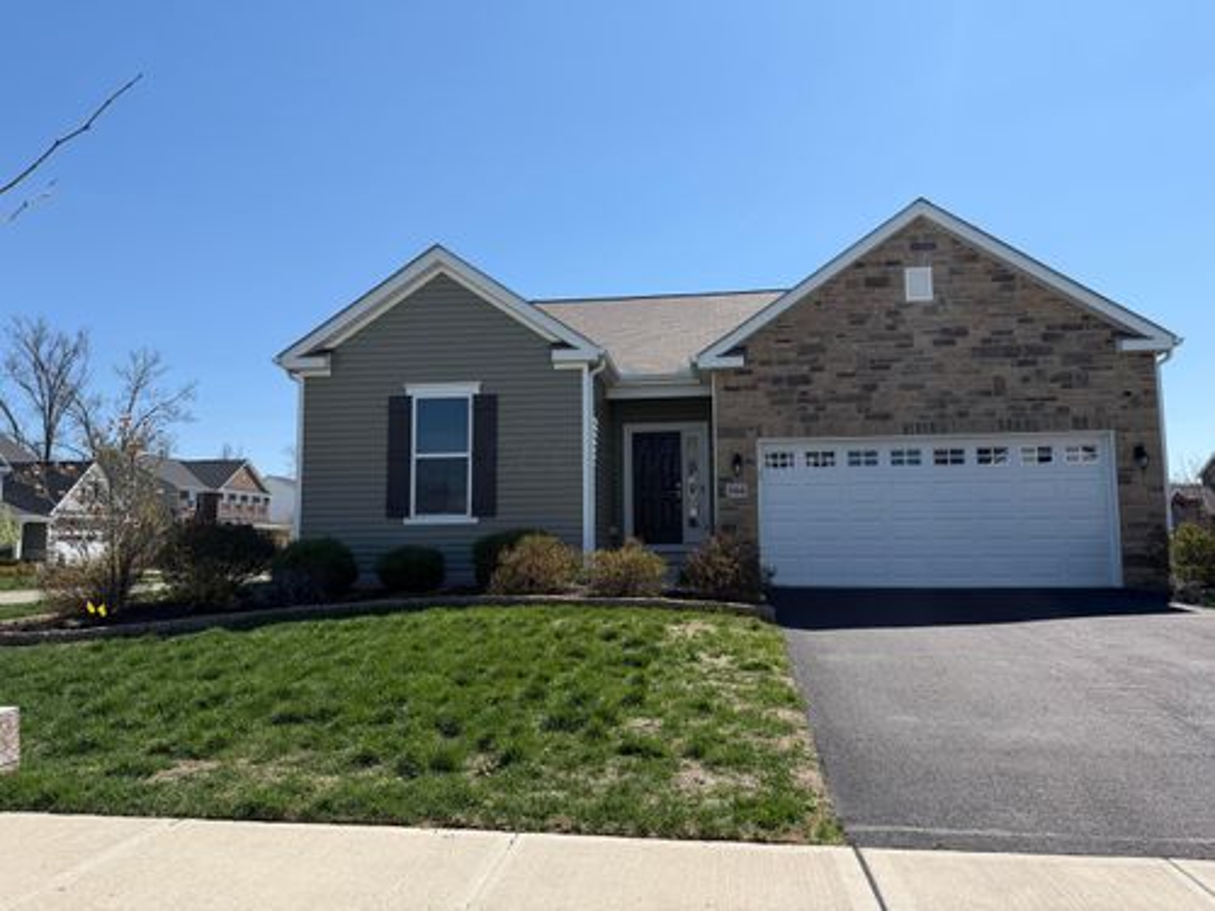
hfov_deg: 71.6
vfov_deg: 56.8
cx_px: 608
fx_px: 842
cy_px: 456
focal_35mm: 24
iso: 80
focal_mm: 6.76
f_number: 1.78
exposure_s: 1/4673
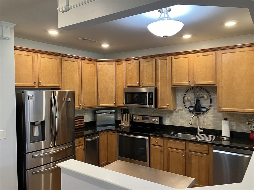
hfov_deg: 63.4
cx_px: 127
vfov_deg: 49.7
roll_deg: +1.0
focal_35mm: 28
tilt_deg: -1.8
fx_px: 205
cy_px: 95
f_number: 1.8
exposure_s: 1/60
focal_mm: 3.99
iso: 160
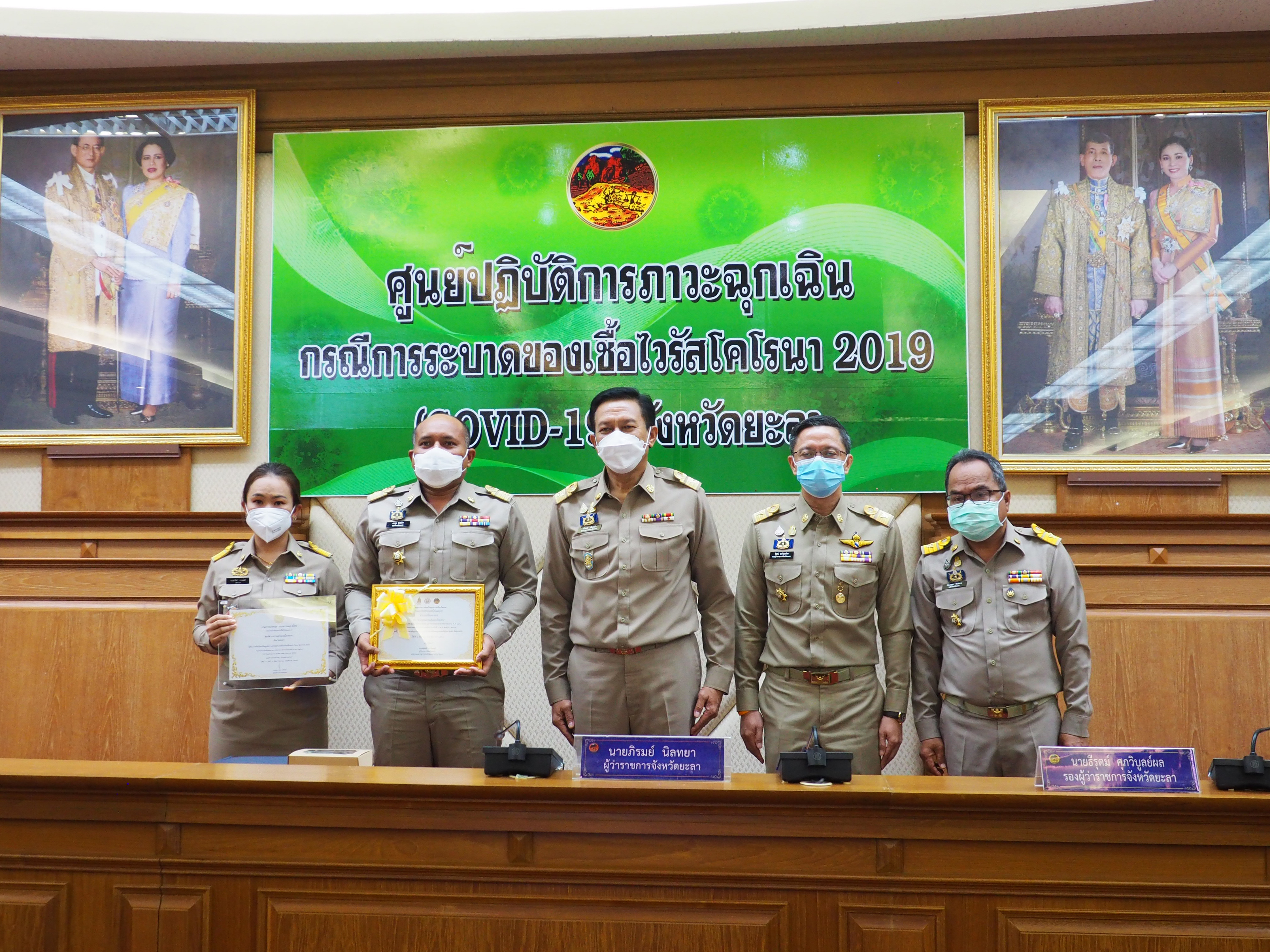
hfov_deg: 50.1
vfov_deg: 38.7
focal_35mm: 37
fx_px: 1358
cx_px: 630
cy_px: 483
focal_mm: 18
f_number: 4.3
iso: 1000
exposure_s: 1/60
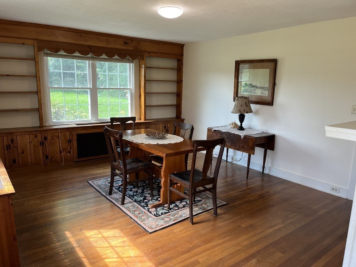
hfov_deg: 67.3
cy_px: 134
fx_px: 267
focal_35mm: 26
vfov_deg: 53.1
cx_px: 178
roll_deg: -1.4
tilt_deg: -10.4
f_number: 1.6
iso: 125
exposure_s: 1/120
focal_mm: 5.1
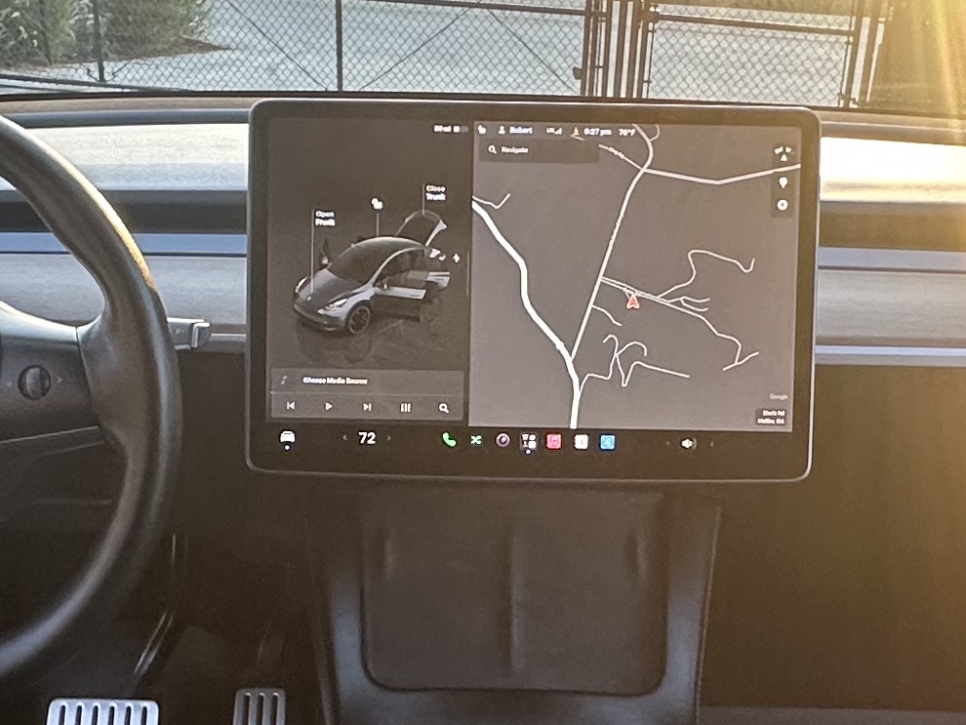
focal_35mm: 57
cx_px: 436
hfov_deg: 33.7
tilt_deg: -27.4
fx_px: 1591
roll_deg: -1.5
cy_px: 466
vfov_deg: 25.6
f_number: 2.2
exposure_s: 1/99
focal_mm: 2.22
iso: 160
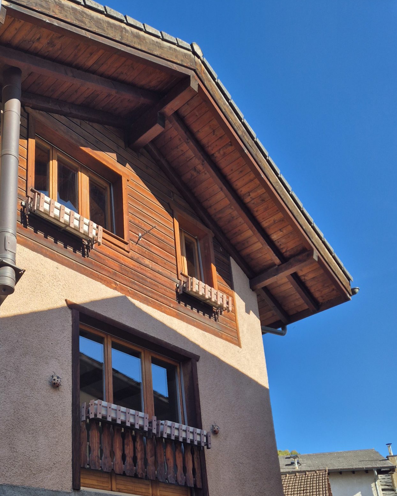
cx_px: 107
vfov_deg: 46.2
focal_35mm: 37
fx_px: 543
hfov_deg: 39.2
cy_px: 406
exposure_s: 1/1272
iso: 25
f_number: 1.8
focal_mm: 5.4
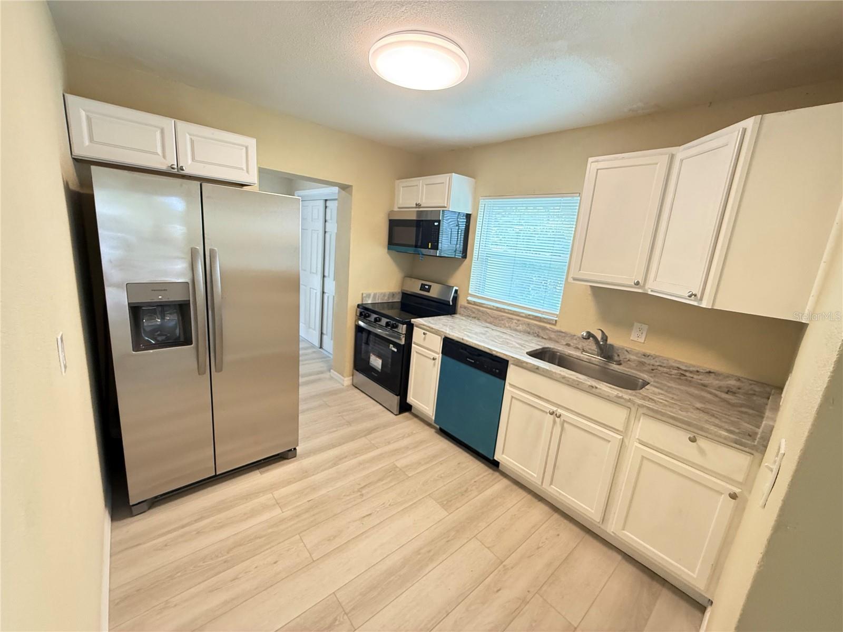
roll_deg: -5.9
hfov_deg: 102.1
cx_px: 422
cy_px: 316
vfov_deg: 85.7
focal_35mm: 14
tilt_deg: -13.0
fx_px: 341
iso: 320
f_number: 2.2
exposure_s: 1/60
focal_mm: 2.22
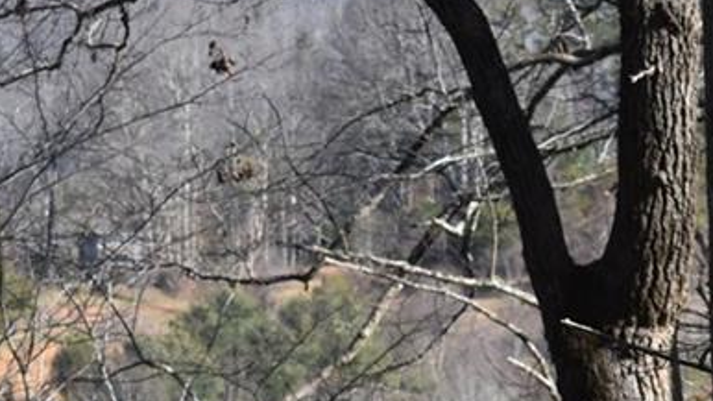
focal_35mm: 459
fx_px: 8672
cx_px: 549
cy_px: -30
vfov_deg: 2.6
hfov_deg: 4.7
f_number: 10
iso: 200
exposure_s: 1/400
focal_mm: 55
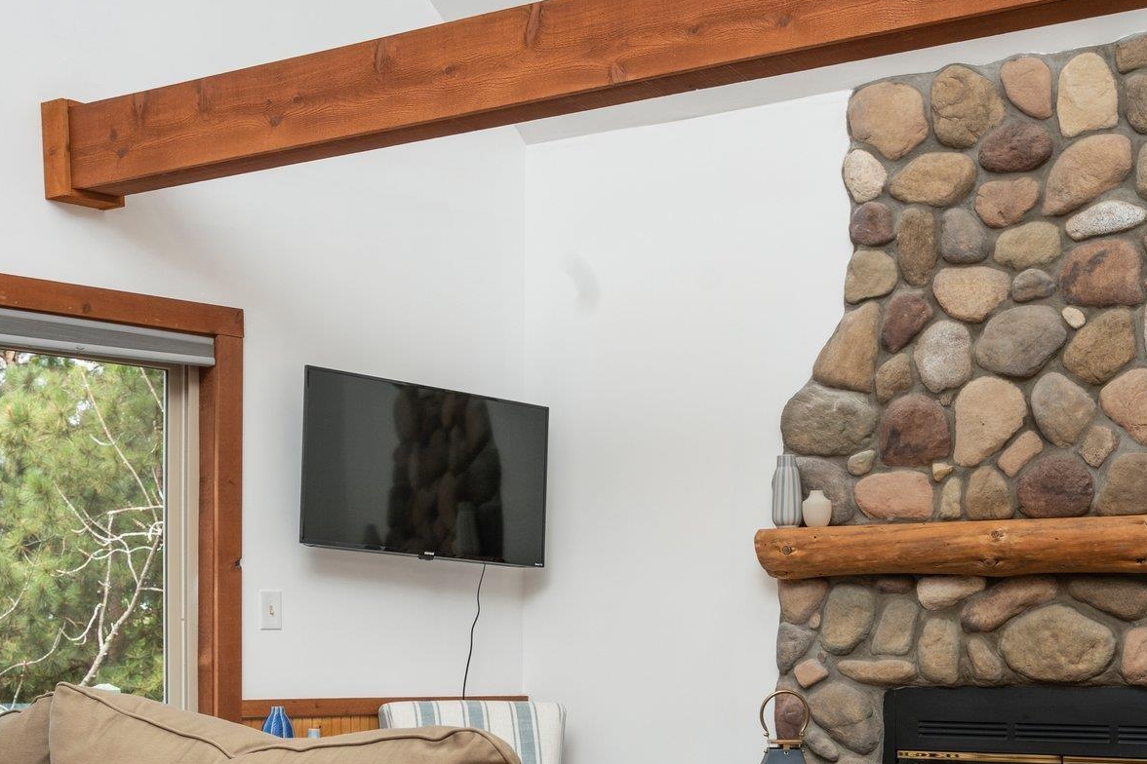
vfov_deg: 24.6
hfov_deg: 36.9
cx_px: 558
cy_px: 629
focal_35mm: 54
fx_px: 1720
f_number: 7.1
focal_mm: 31
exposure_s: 1/160
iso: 320
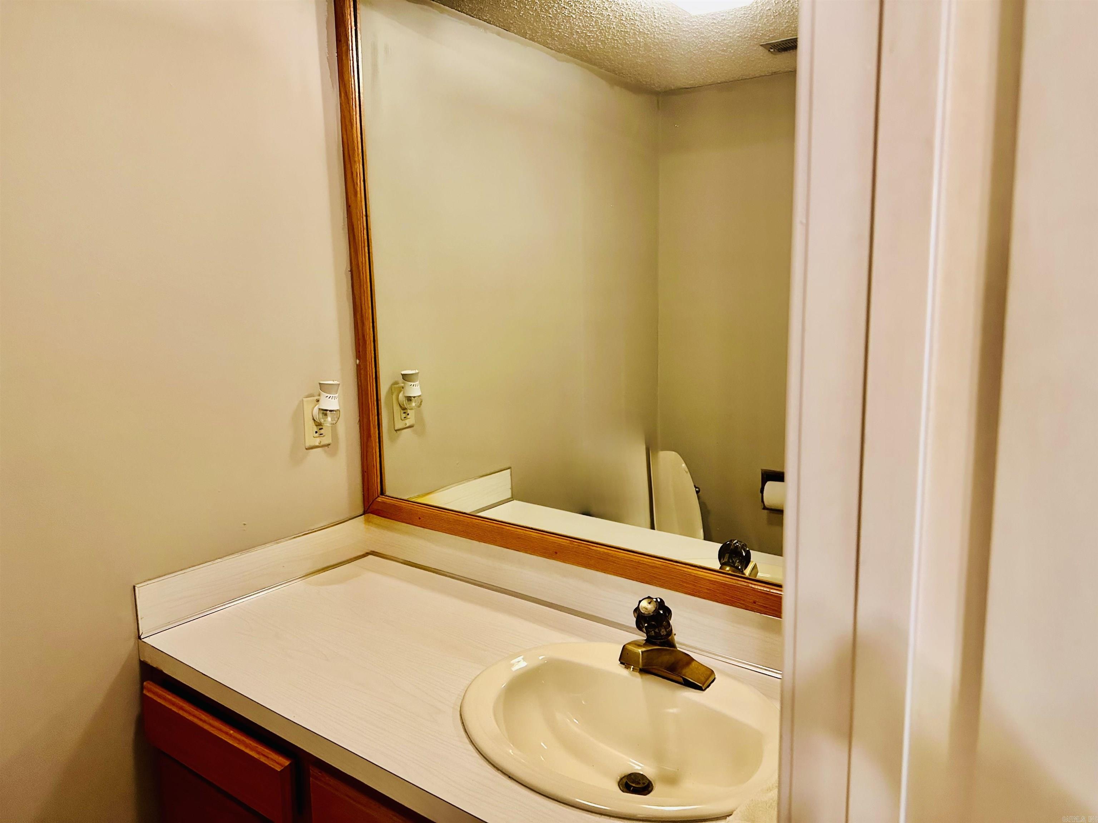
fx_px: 761
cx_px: 549
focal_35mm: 24
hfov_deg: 71.6
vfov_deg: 56.8
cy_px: 412
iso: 500
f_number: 1.78
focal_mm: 6.86
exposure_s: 1/60
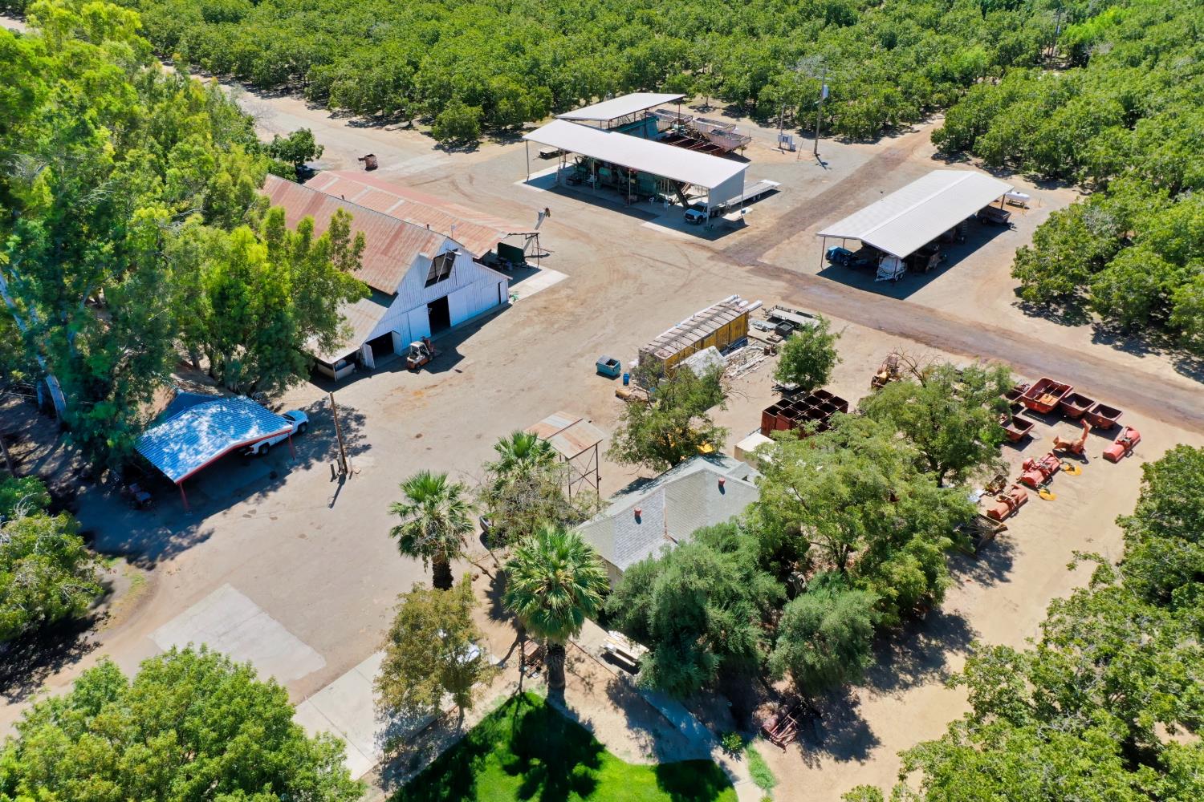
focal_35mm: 28
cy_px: 401
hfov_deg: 65.5
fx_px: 936
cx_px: 602
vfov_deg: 46.4
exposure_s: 1/320
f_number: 5
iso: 100
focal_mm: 10.26
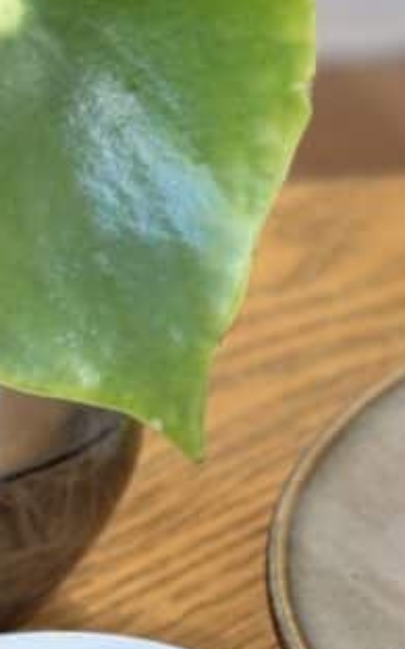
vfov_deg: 12.5
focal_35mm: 167
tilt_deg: -24.4
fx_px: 2949
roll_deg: +1.1
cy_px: 381
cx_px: 382
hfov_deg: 7.8
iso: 100
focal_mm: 6.76
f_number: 1.78
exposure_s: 1/100
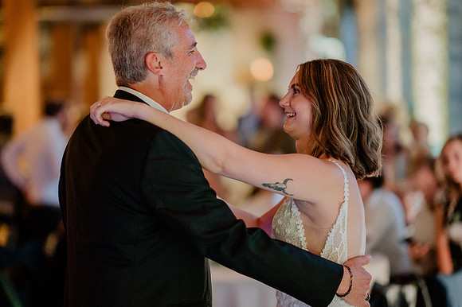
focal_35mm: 106
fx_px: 1364
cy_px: 153
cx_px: 229
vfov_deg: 12.9
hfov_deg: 19.2
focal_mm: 105
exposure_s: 1/320
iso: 3200
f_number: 1.4
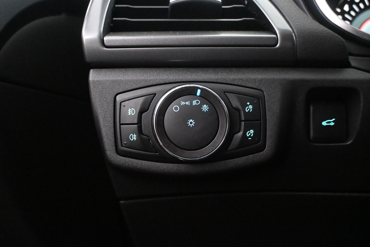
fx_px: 347
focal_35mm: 34
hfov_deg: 56.1
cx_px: 185
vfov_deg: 39.1
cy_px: 124
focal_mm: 22.5
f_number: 4
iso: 12800
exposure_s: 1/50
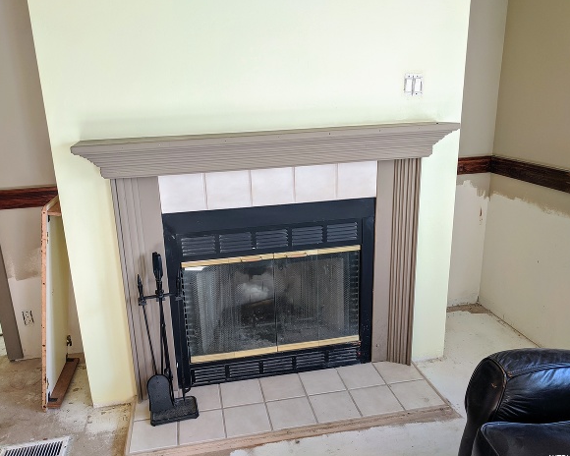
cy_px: 226
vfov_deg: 51.5
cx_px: 266
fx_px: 472
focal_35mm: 28
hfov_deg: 62.2
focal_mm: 4.67
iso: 138
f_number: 2
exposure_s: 1/120
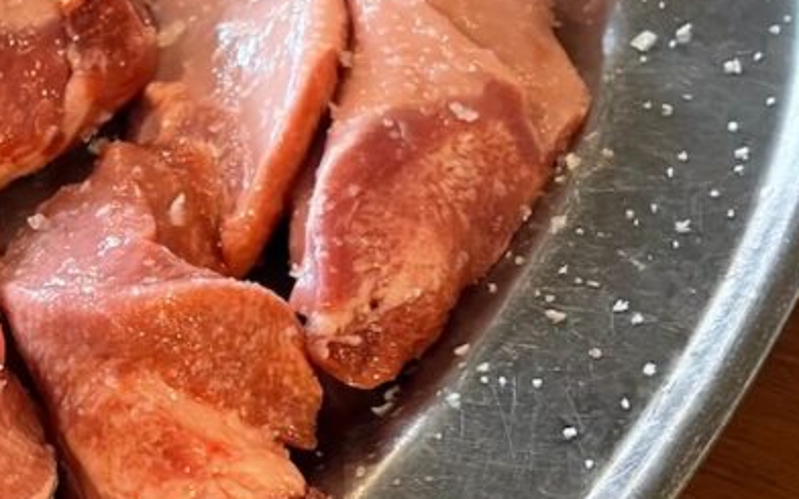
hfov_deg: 14.1
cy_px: 263
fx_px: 3136
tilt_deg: -46.9
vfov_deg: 9.1
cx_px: -120
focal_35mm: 144
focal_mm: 5.96
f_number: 1.6
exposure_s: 1/33
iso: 250
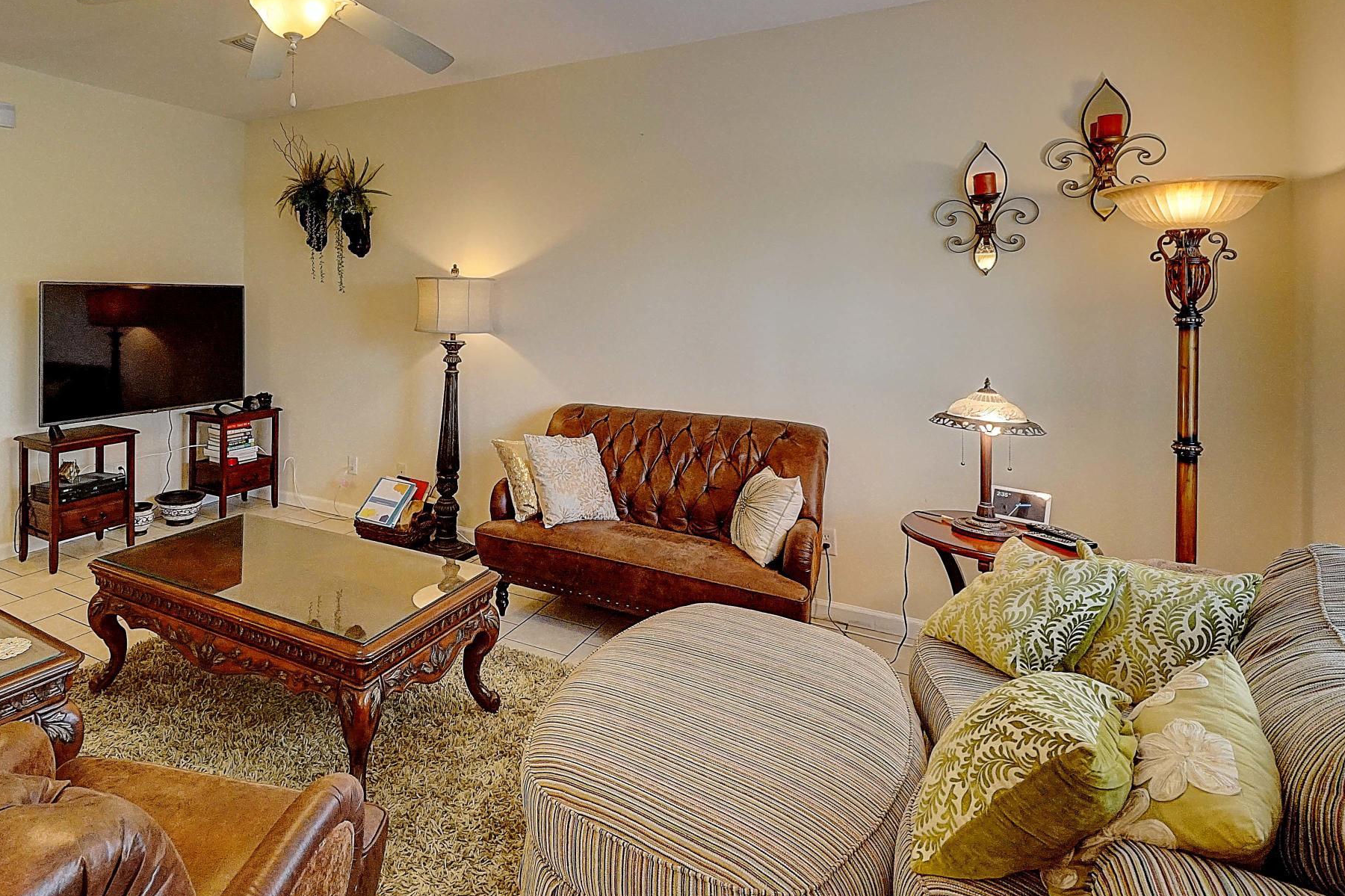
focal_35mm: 20
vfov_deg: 60.3
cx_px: 474
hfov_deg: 81.8
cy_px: 290
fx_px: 747
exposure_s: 1/60
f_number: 8
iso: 2000
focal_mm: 12
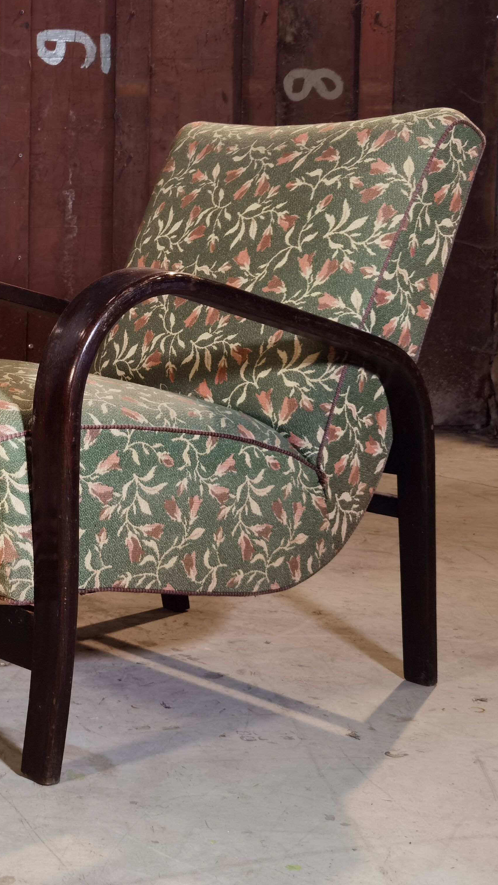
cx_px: -78
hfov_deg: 17.5
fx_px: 1550
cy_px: 439
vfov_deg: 31.9
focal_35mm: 66
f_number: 1.9
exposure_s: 1/50
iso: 125
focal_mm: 6.71
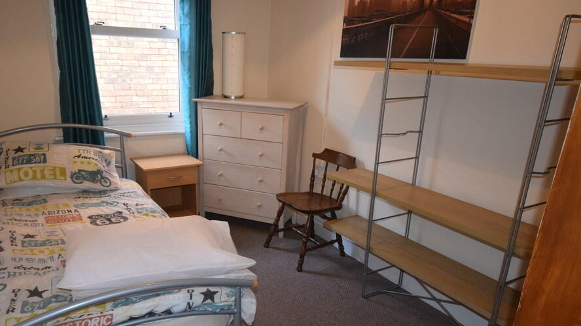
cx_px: 256
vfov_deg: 39.9
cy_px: 205
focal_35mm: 29
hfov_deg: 65.9
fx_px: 447
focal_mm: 16
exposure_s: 1/60
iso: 2500
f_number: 5
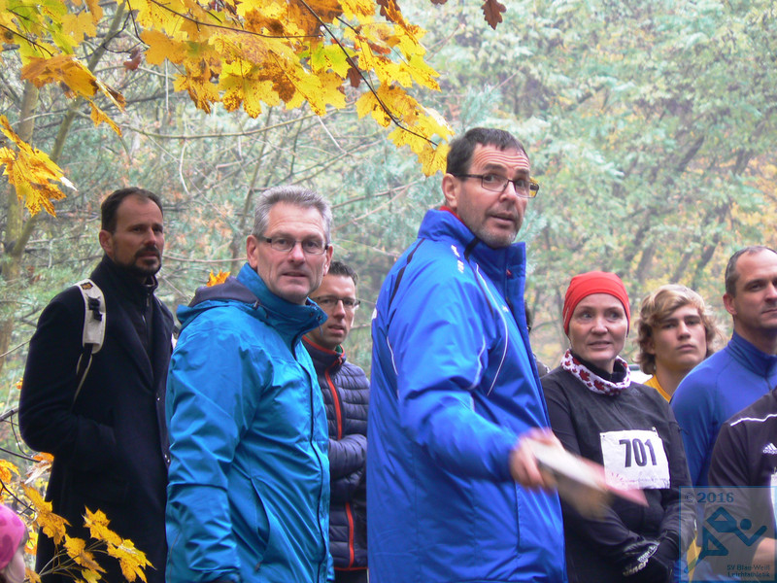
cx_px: 388
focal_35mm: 287
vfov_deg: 5.2
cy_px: 292
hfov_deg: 6.9
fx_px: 6442
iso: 80
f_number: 3.3
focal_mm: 47.8
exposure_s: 1/40
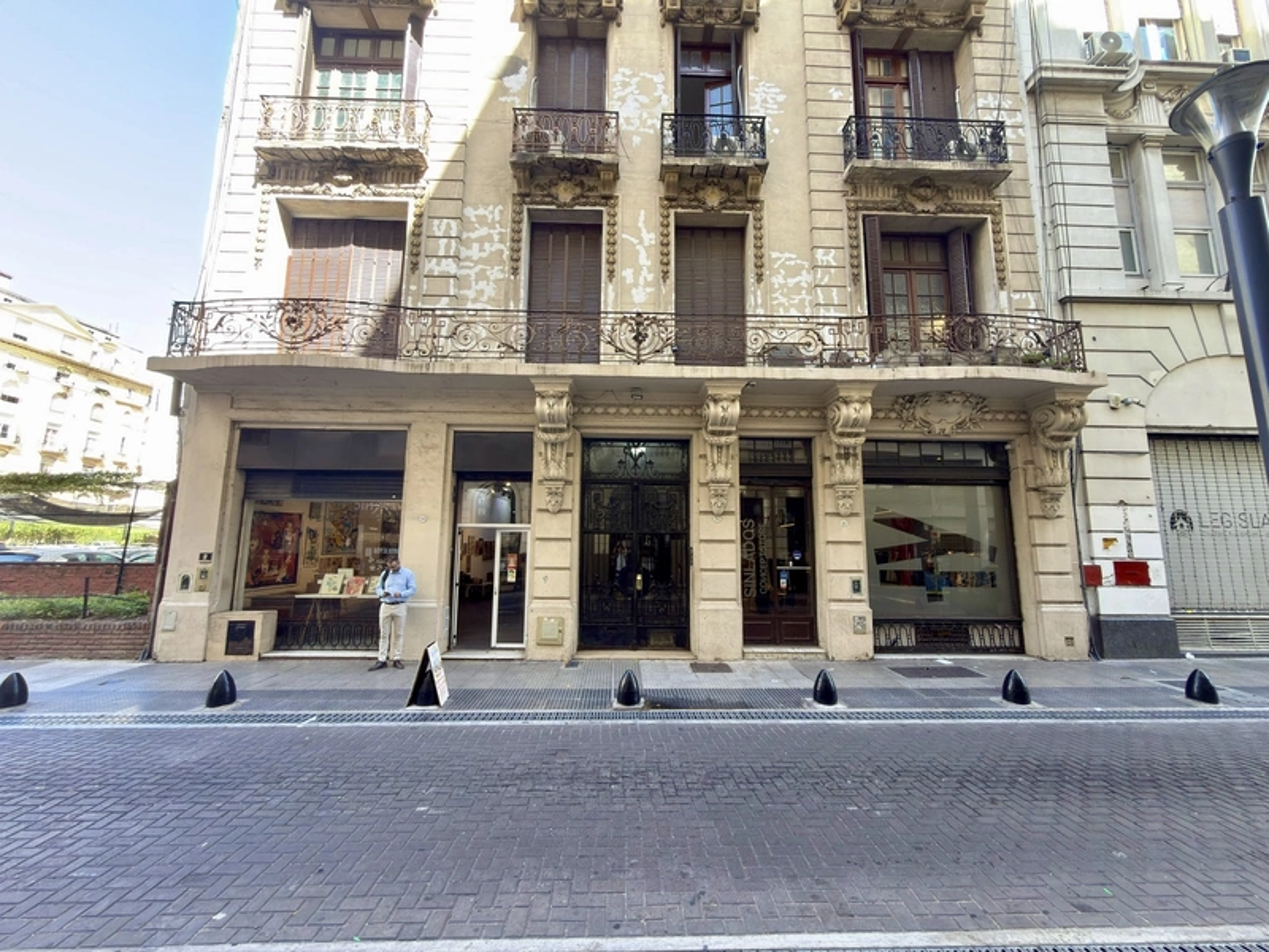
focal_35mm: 14
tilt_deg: +8.4
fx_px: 513
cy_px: 476
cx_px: 634
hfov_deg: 102.1
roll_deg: -0.8
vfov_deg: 85.7
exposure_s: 1/92
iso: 64
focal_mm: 2.22
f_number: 2.2
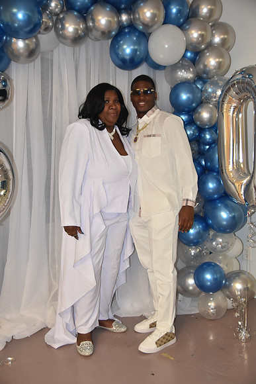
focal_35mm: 39
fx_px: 416
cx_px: 128
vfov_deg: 49.5
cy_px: 192
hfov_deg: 34.2
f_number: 2.8
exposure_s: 1/60
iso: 900
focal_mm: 26
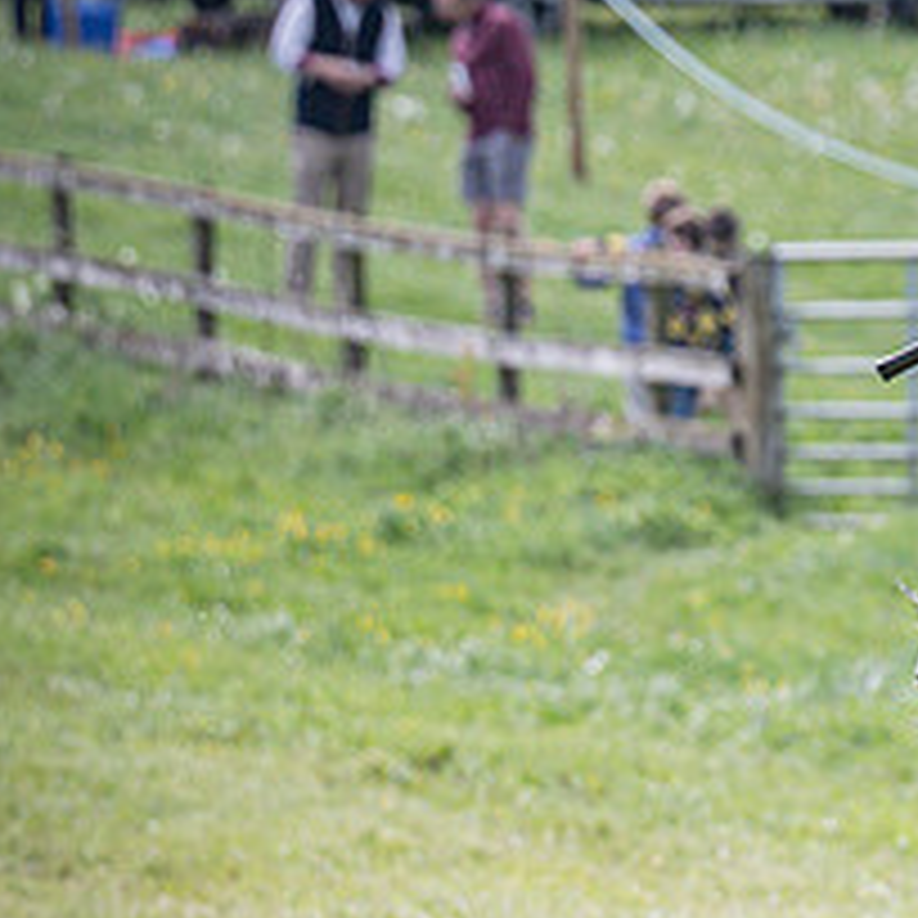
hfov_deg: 2.0
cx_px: 1185
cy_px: 377
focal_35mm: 870
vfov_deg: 2.0
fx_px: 26103
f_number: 4
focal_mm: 170
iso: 400
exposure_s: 1/2000
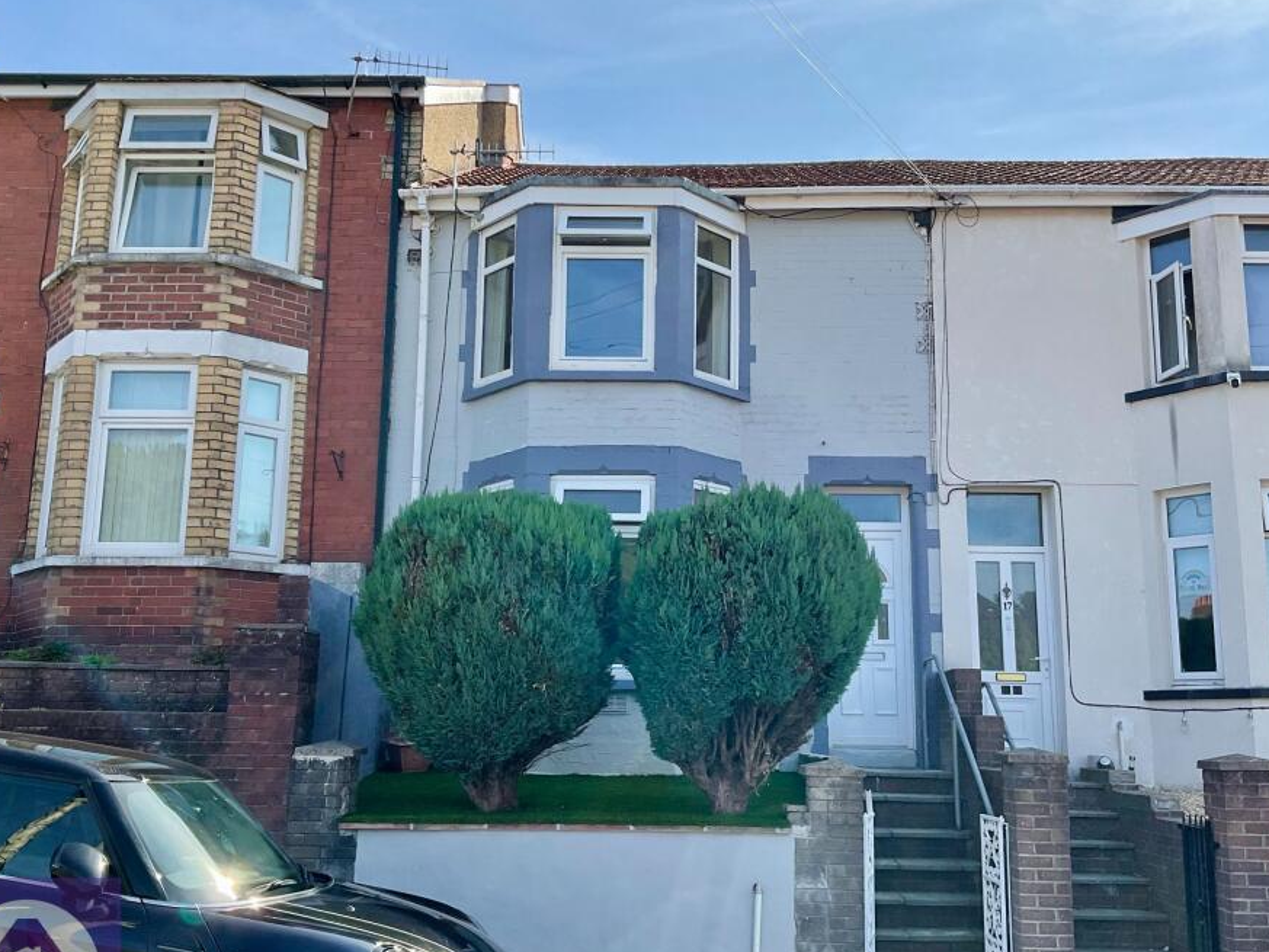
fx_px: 1247
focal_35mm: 34
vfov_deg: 41.8
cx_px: 680
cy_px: 504
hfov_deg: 53.9
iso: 16
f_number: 1.8
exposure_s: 1/842
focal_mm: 3
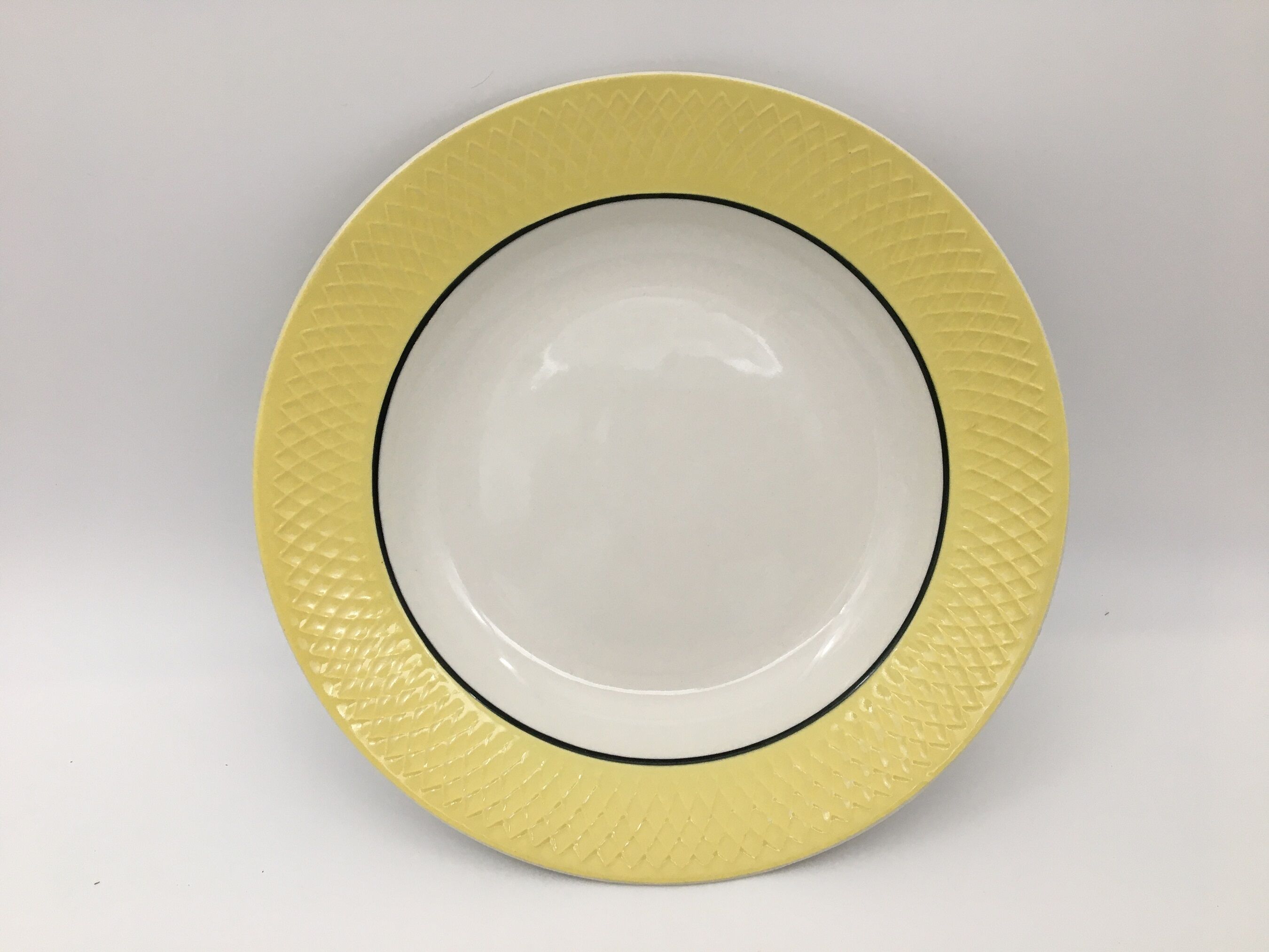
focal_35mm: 29
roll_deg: +1.6
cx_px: 634
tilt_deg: -34.7
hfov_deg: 61.7
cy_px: 476
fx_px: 1063
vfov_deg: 48.2
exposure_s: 1/33
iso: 32
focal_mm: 4.15
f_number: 2.2
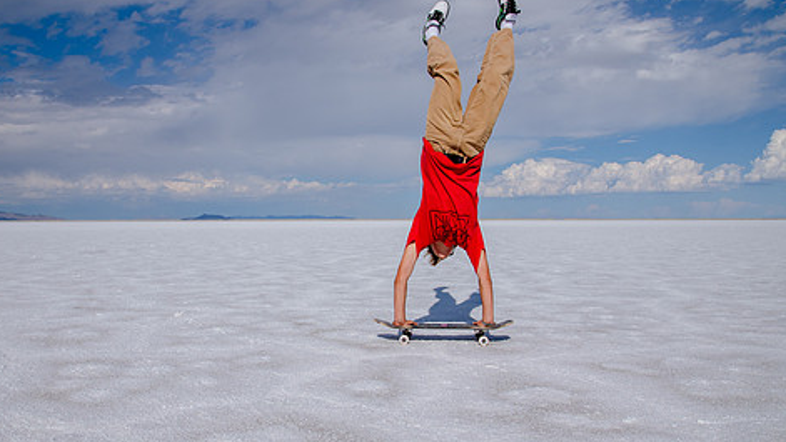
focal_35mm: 32
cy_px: 244
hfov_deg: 60.9
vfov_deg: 36.6
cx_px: 350
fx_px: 667
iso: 250
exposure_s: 1/1250
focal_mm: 24
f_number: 10
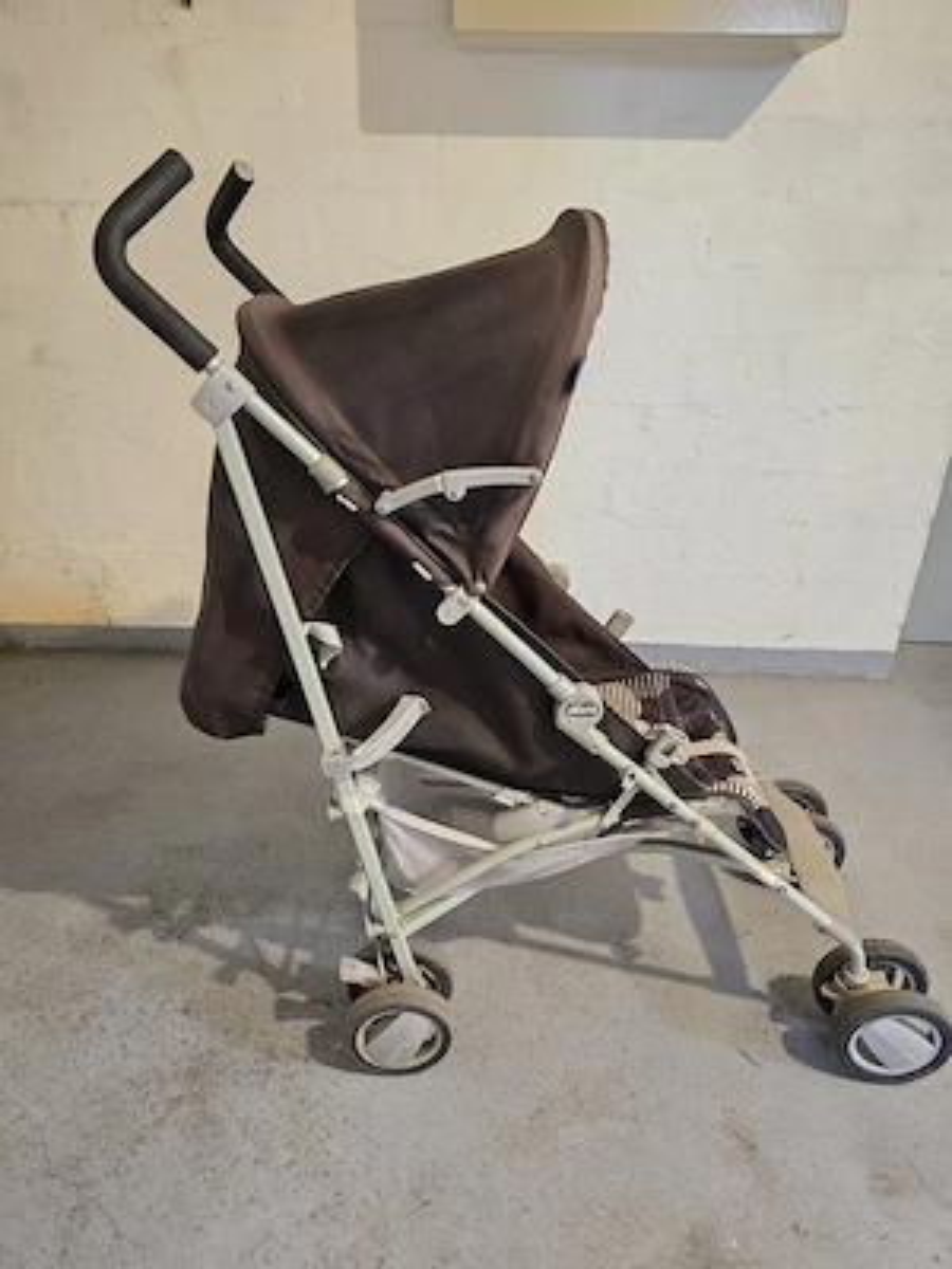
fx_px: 843
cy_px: 634
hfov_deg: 58.9
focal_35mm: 23
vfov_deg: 73.9
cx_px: 476
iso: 1600
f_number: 1.7
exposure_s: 1/16.7
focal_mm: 6.3
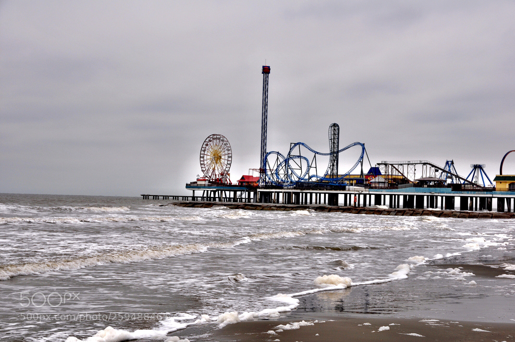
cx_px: 258
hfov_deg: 30.5
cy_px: 171
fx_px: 943
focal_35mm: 66
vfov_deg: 20.6
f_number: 8
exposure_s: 1/500
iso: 200
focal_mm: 44
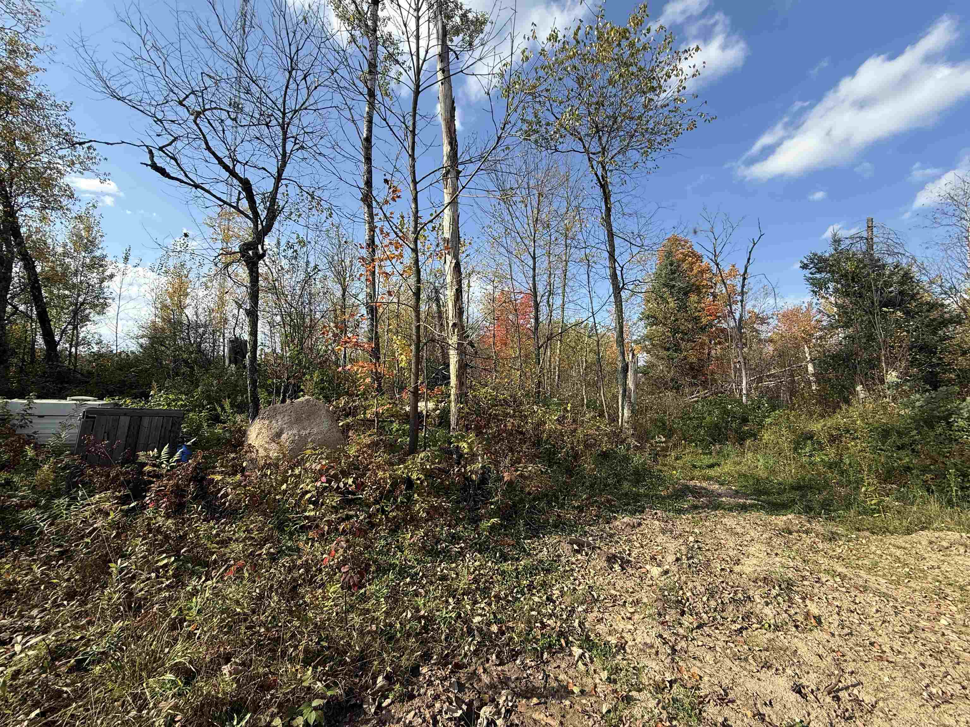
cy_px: 364
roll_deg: -1.5
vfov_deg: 85.7
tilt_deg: +6.3
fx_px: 392
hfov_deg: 102.1
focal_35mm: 14
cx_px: 485
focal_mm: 2.22
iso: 50
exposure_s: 1/864
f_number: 2.2
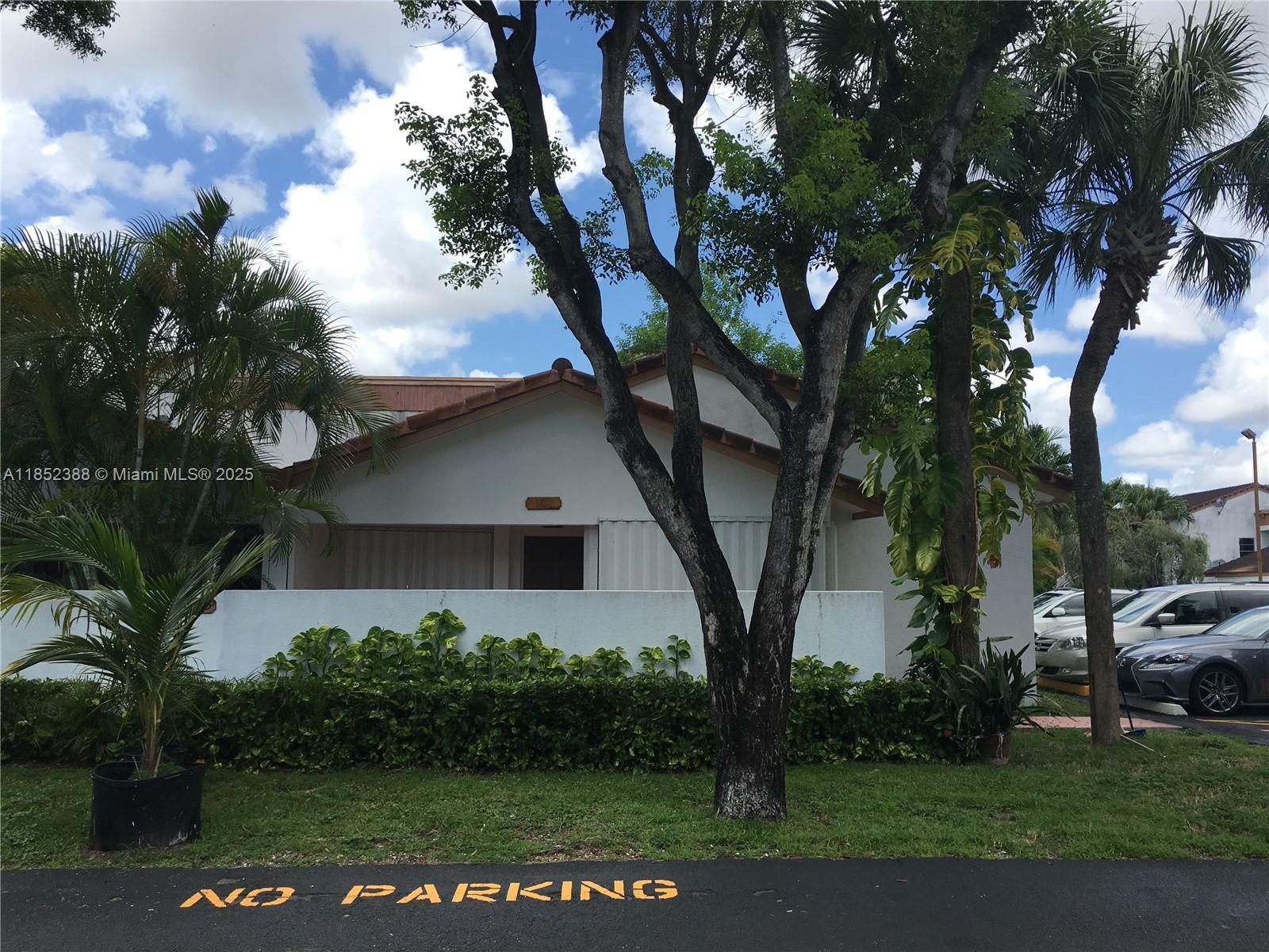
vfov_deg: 48.2
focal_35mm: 29
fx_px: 1063
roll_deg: +0.0
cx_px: 634
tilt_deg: +6.7
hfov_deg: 61.7
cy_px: 476
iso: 25
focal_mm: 4.15
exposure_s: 1/962
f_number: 2.2
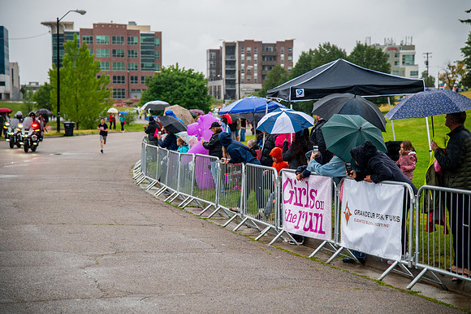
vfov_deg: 15.2
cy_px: 157
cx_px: 241
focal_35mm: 90
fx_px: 1171
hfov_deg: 22.7
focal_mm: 86
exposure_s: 1/2500
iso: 1600
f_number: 4
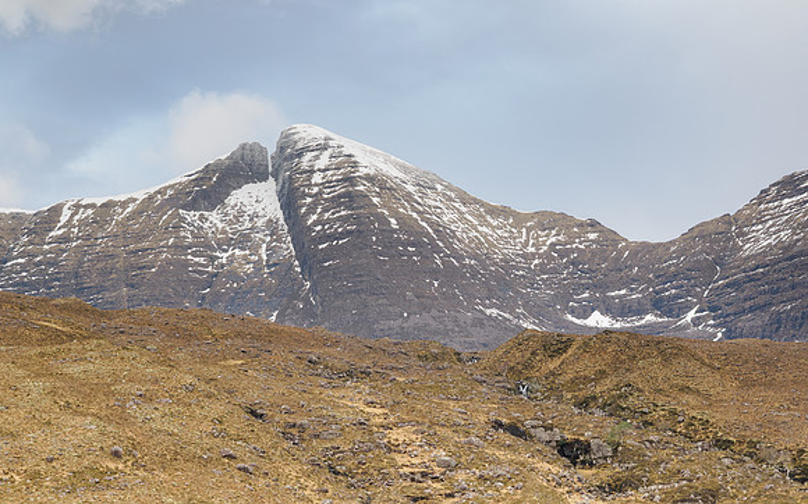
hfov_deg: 24.4
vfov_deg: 15.4
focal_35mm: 85
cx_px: 404
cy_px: 260
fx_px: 1867
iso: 200
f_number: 7.1
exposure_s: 1/30
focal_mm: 40
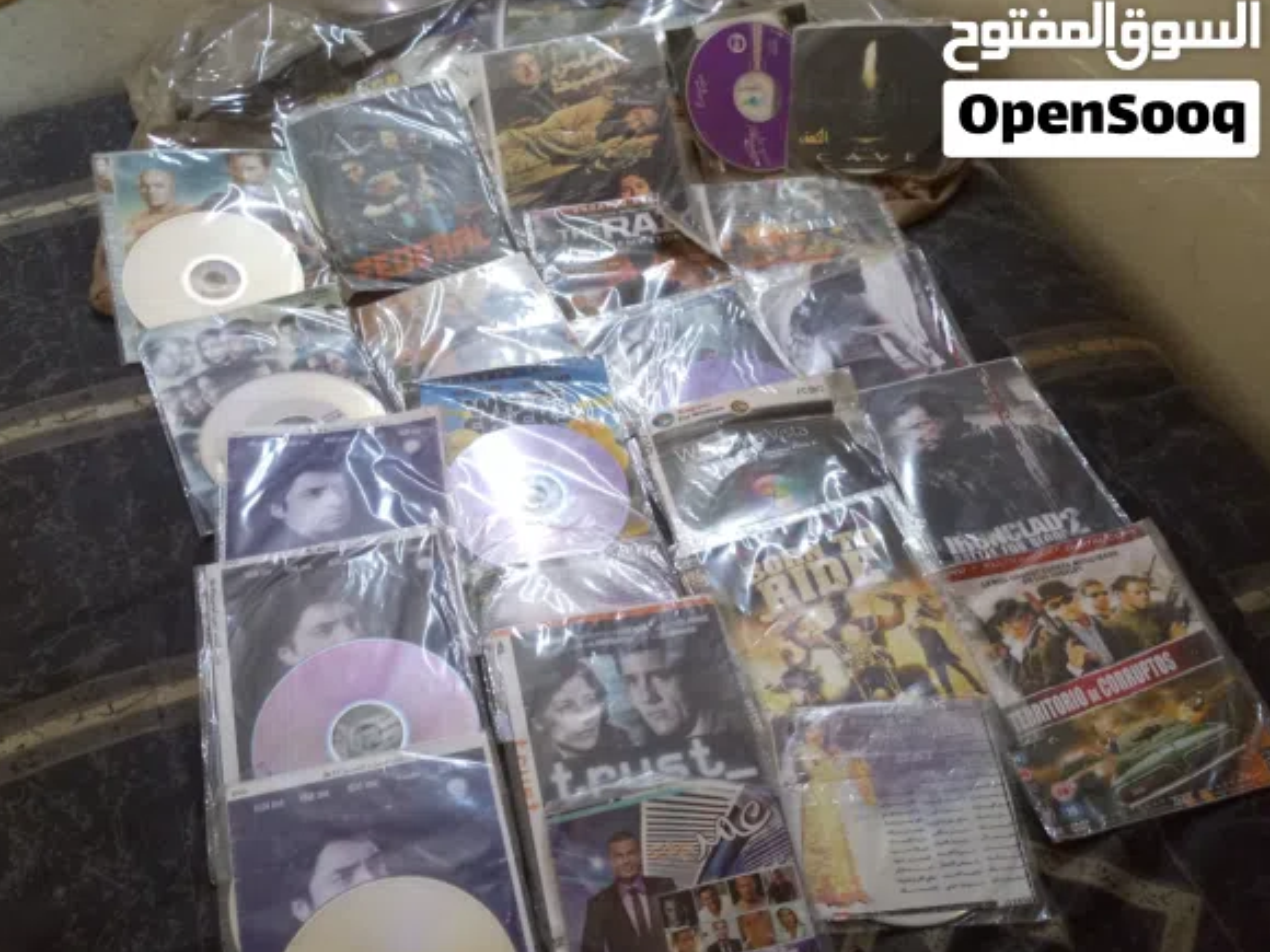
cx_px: 613
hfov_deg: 56.8
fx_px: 1174
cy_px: 473
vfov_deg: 44.2
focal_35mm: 32
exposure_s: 1/20
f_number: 1.8
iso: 866
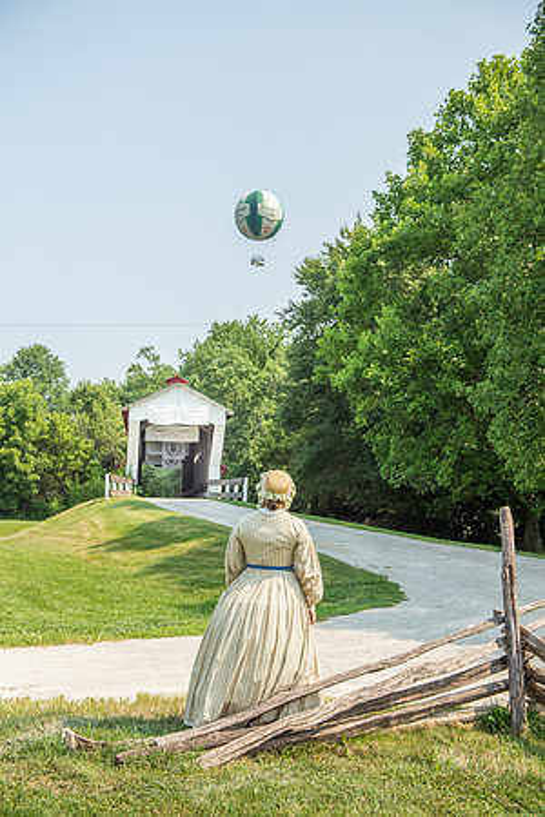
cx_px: 272
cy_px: 408
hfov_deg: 35.1
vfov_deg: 50.7
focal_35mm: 38
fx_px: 863
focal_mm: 38
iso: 320
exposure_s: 1/3200
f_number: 4
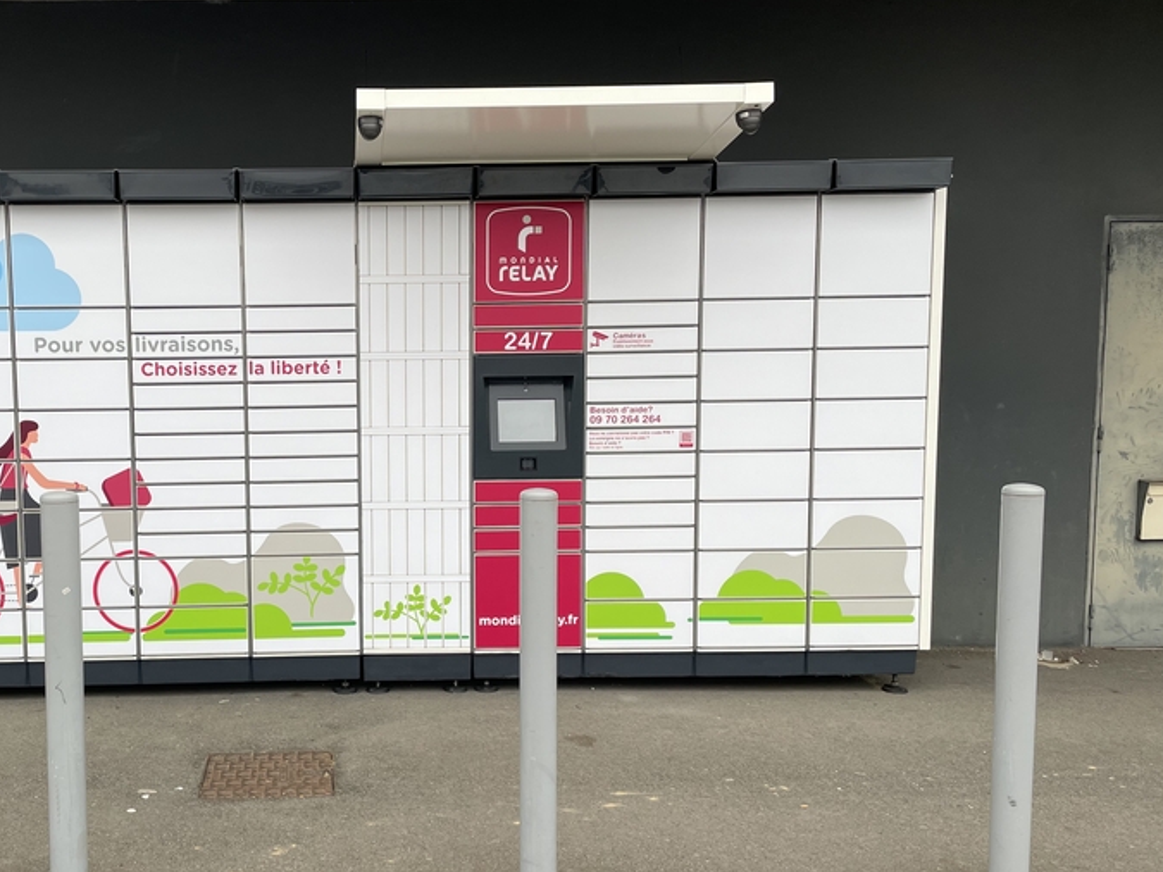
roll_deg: +1.1
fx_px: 1243
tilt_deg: -5.3
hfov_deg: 48.9
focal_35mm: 37
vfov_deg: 38.6
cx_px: 348
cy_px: 484
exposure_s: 1/406
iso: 32
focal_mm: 4.2
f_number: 1.6
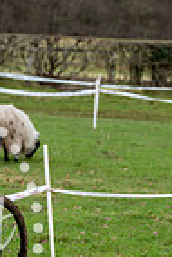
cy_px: 80
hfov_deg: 6.1
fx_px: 1587
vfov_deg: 9.3
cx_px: -92
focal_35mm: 222
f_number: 3.5
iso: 1250
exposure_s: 1/1000
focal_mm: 70
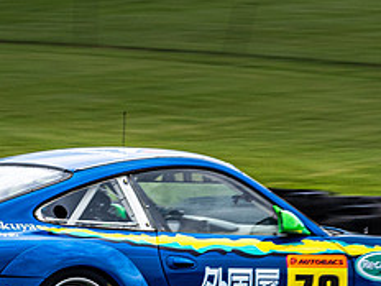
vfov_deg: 2.4
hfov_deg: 3.2
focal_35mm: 611
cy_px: 255
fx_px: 6725
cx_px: 115
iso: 200
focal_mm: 106
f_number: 10
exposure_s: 1/125
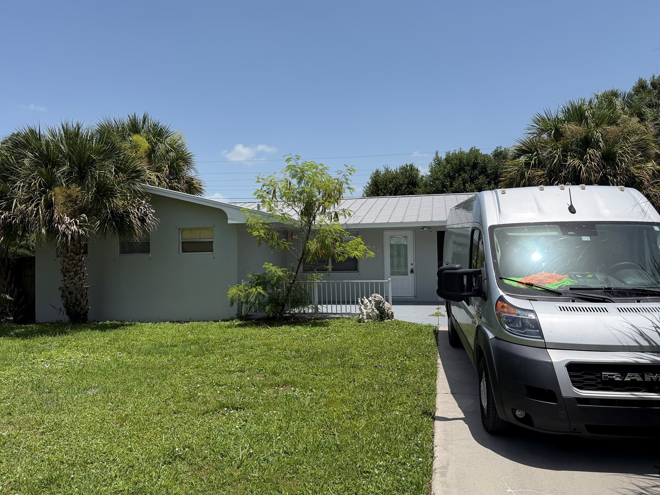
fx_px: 515
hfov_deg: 65.3
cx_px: 333
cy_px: 235
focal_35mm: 27
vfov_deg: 51.3
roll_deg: +1.1
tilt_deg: +1.8
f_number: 1.78
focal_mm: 6.76
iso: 125
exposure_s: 1/8130
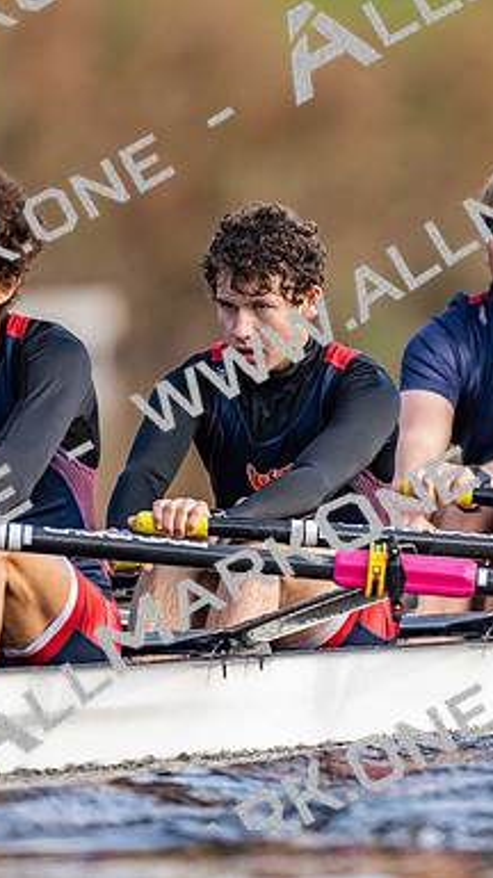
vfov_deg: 2.3
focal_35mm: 948
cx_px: 413
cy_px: 439
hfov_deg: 1.3
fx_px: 22075
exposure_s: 1/2500
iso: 1250
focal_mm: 600
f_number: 4
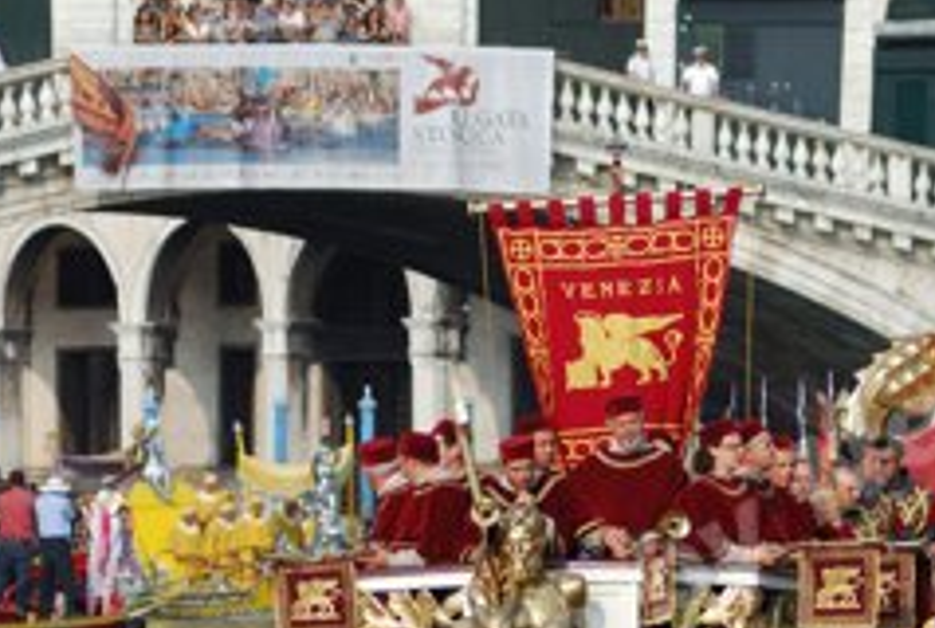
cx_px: 676
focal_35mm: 629
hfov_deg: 3.3
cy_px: 520
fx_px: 16378
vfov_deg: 2.2
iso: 200
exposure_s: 1/750
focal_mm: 200
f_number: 6.7
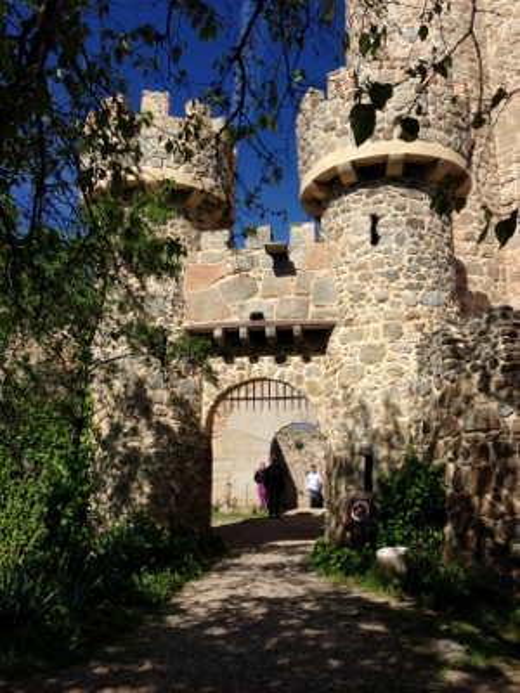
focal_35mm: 33
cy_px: 346
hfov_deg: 42.9
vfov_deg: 55.4
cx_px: 260
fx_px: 661
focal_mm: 4.12
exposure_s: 1/2262
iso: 50
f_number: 2.4
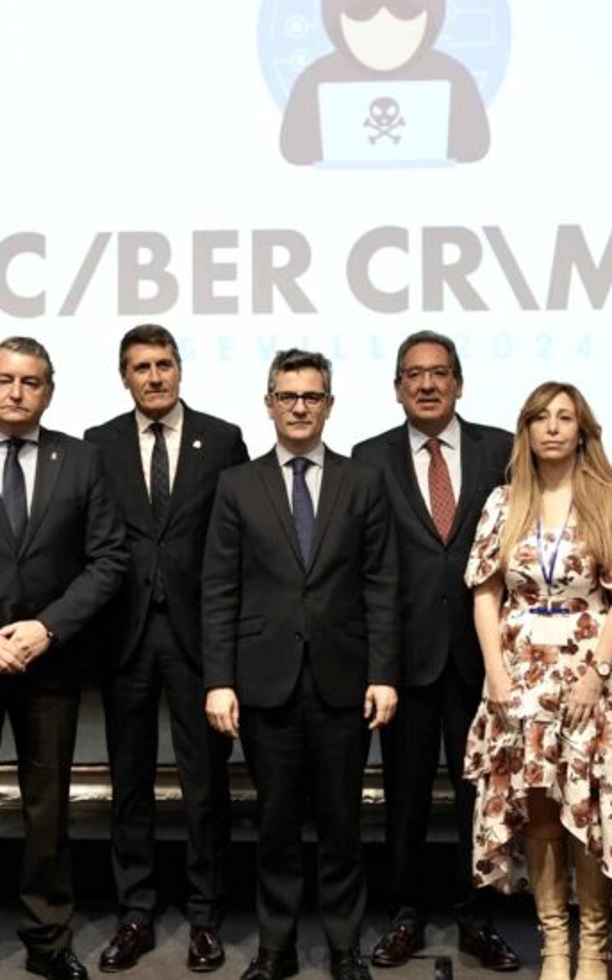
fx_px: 1575
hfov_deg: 22.0
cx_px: 305
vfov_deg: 34.5
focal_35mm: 59
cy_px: 471
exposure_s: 1/125
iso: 2000
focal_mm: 31
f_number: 3.5
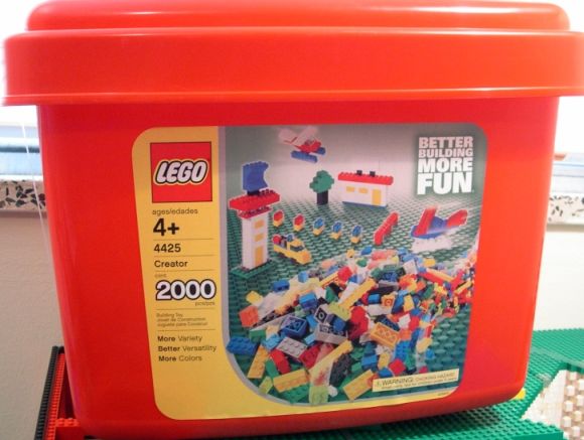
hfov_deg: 48.9
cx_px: 292
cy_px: 220
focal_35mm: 38
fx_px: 642
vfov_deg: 37.8
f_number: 2.8
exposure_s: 1/12.7
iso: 400
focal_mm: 8
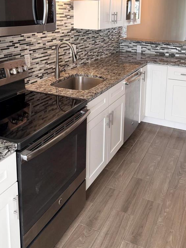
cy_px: 61
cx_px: 106
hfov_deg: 37.6
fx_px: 272
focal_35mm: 38
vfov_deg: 47.1
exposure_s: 1/143
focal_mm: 6.76
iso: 200
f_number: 1.78
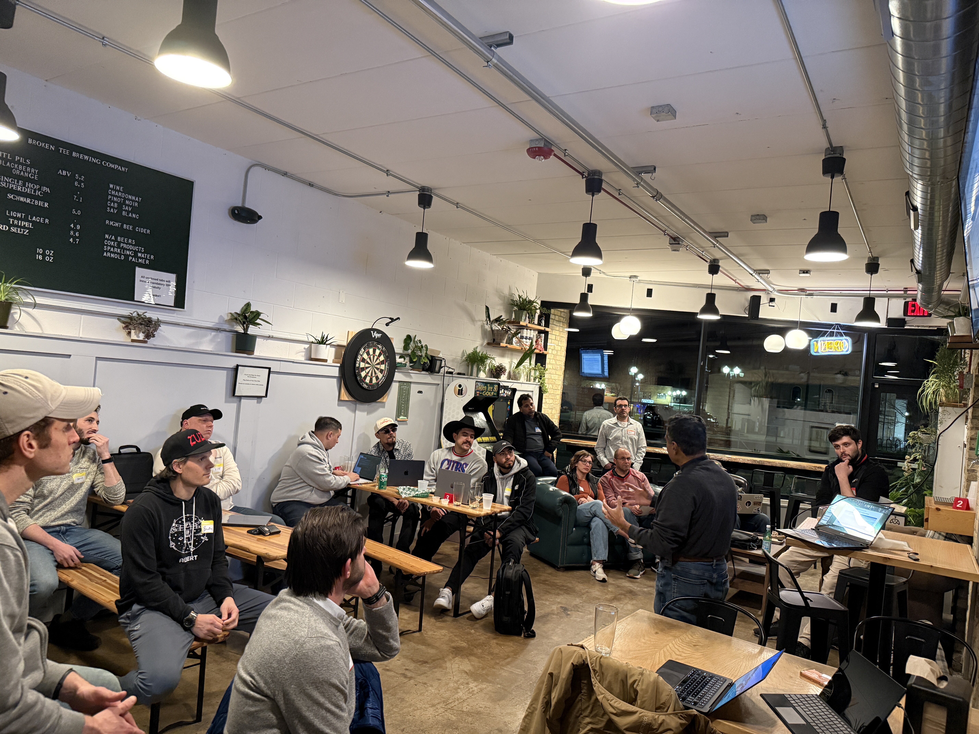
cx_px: 490
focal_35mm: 24
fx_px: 679
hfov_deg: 71.6
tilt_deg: +0.6
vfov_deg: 56.8
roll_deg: -5.4
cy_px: 367
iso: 640
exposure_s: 1/40
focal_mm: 6.76
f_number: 1.78
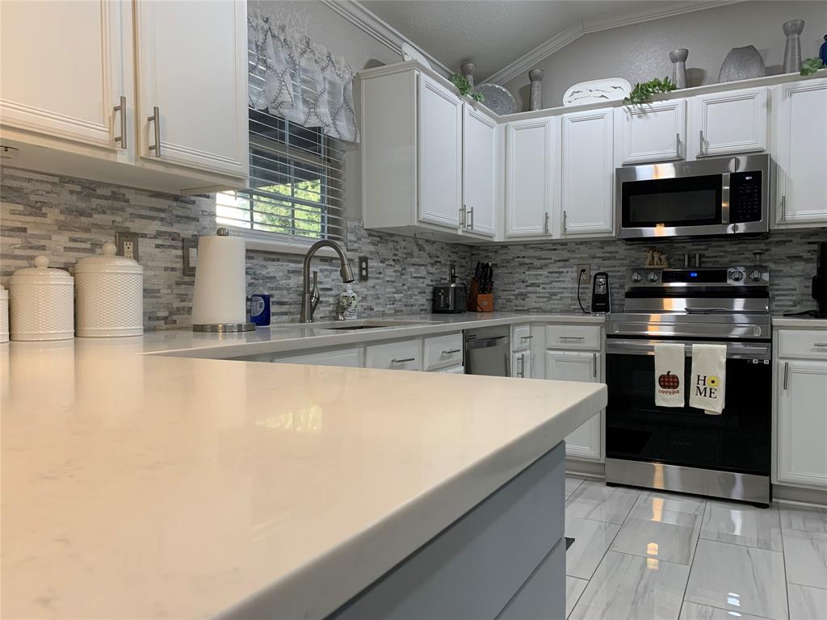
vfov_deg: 53.1
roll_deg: +0.1
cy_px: 310
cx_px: 414
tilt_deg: -1.4
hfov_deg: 67.3
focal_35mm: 26
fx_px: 621
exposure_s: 1/60
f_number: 1.8
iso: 80
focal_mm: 4.25
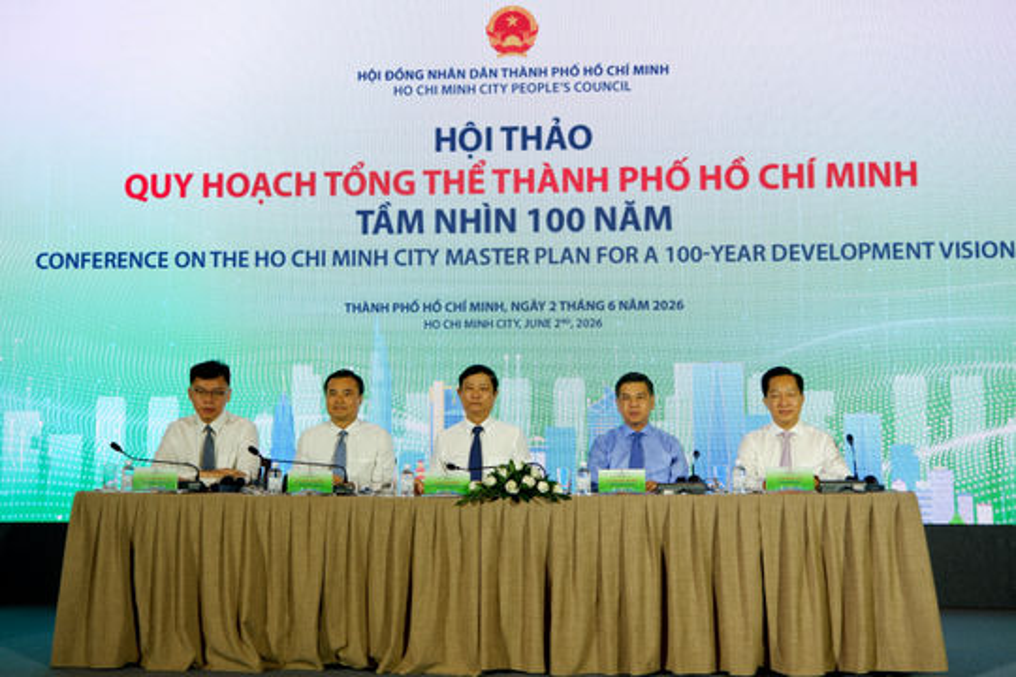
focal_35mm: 36
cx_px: 508
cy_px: 338
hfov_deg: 53.1
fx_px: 1016
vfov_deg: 36.9
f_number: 4
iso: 200
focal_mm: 24.7
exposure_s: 1/90
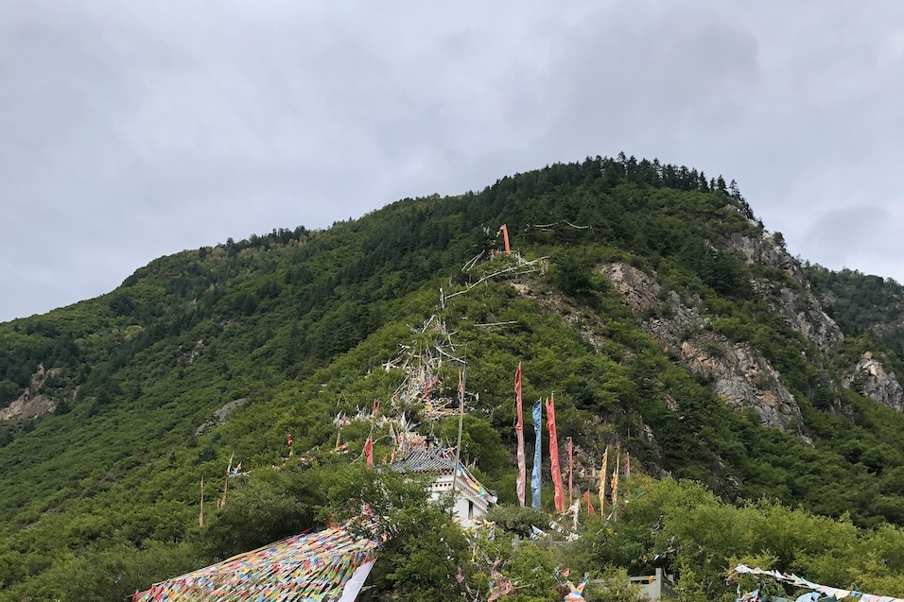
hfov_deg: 49.6
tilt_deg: +9.8
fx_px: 979
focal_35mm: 39
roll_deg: -1.1
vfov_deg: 31.8
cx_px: 452
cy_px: 592
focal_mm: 4
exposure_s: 1/510
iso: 20
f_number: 1.8
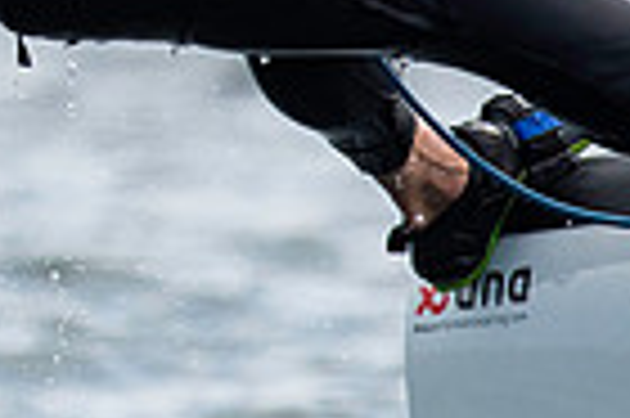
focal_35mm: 1863
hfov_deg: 1.1
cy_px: -312
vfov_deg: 0.7
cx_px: -225
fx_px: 32564
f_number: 5
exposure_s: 1/4000
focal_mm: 300
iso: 400
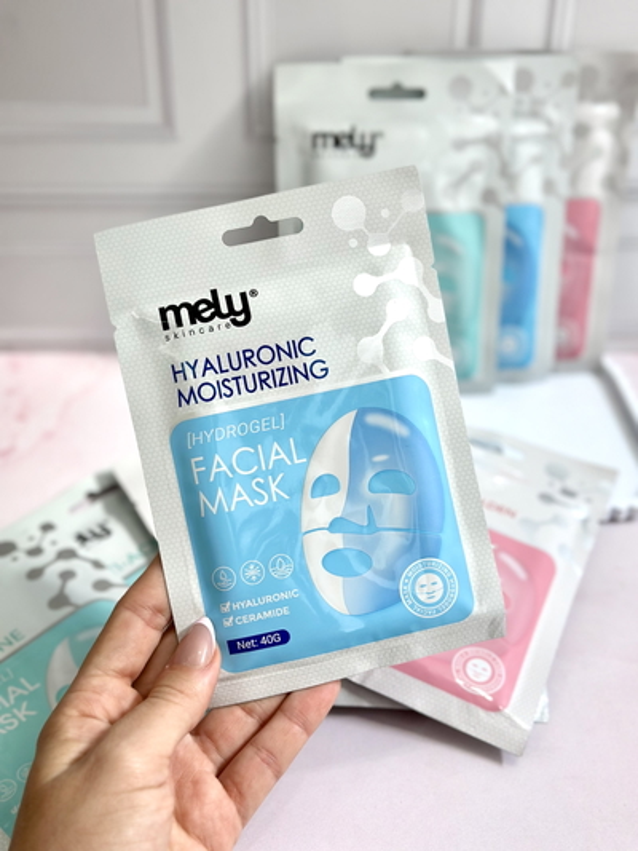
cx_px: 319
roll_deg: -2.3
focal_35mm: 48
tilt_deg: -36.4
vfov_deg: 39.6
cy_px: 426
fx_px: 1179
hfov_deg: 30.3
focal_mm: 6.86
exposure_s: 1/138
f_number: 1.78
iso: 80
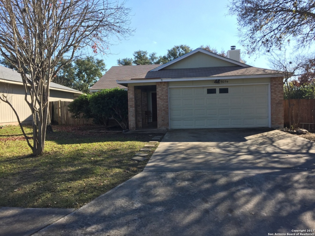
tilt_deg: -1.9
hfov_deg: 61.7
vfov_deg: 48.2
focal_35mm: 29
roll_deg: +1.3
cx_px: 158
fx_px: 264
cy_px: 118
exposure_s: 1/920
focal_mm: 4.15
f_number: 2.2
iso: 32
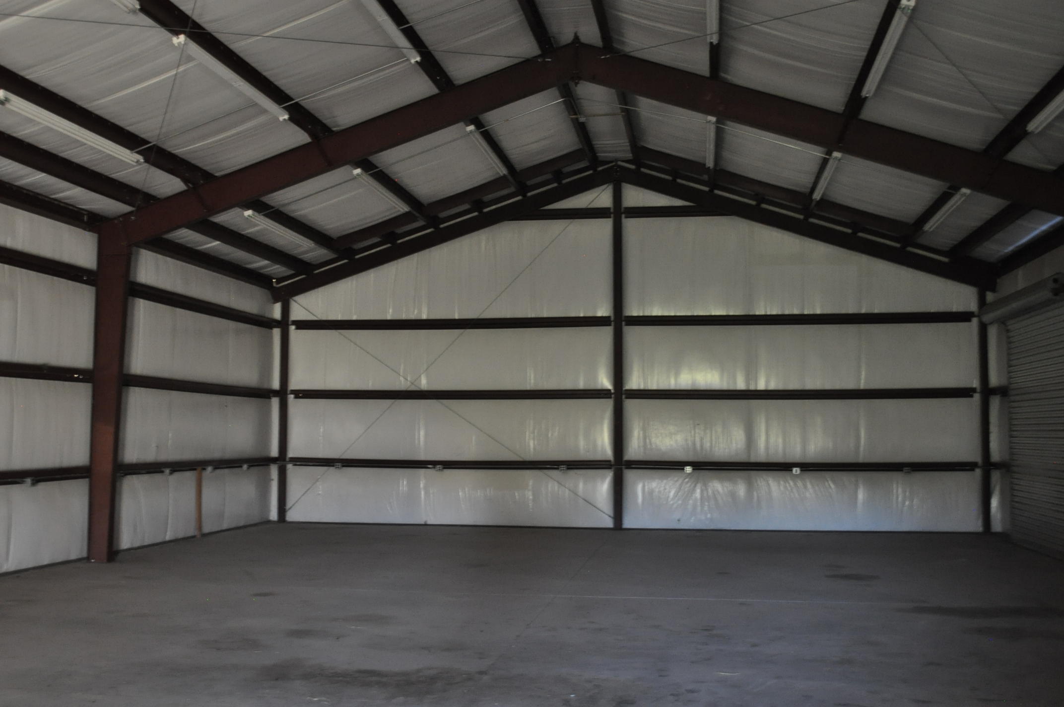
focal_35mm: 36
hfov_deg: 53.2
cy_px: 354
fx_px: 1063
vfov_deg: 36.8
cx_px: 532
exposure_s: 1/15
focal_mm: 24
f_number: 4
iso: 1600
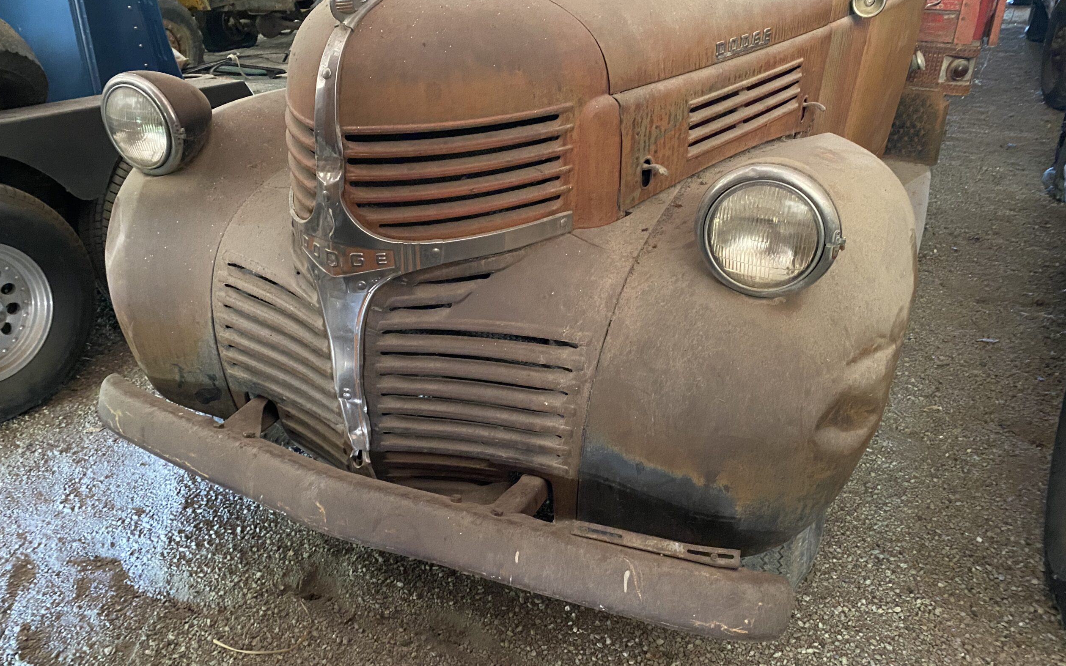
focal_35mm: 28
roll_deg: +2.4
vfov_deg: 44.5
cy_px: 322
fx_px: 813
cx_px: 532
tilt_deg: -27.3
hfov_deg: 66.5
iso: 800
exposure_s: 1/30
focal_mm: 4.25
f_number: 1.8
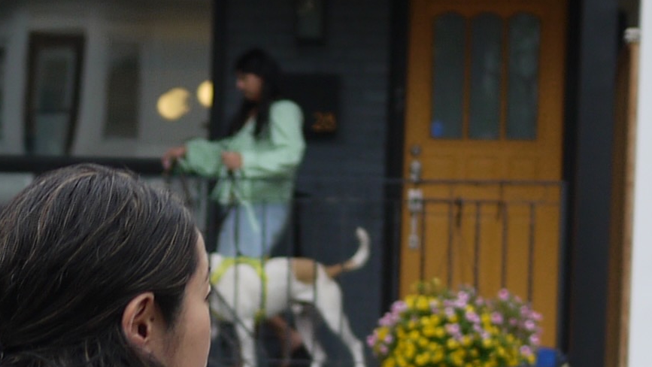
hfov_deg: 10.6
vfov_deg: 6.0
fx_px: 3476
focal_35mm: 201
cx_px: -104
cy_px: 498
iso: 100
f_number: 1.8
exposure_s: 1/800
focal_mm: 20
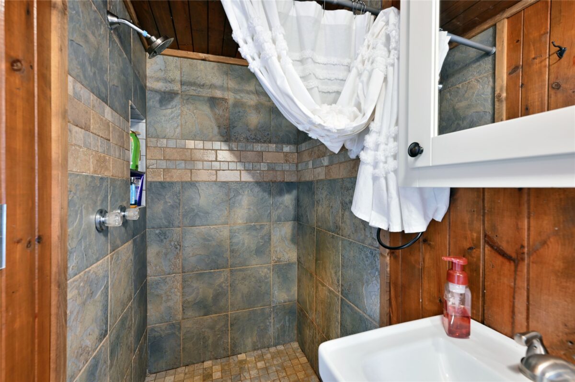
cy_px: 191
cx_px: 288
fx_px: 231
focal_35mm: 14
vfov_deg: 79.1
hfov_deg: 102.3
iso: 100
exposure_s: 1.3
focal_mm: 14.5
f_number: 5.6
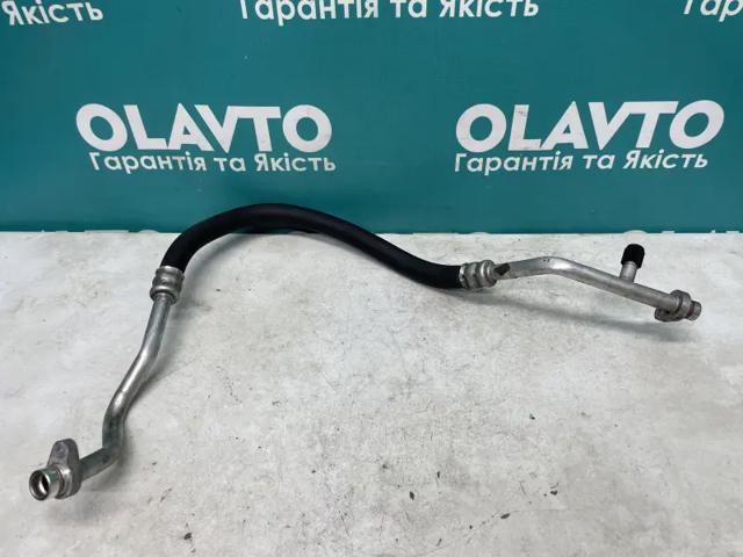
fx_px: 558
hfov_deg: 67.3
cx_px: 372
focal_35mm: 26
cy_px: 278
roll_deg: +2.8
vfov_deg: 53.1
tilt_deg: -40.9
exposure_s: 1/100
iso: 64
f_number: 1.6
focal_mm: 4.2
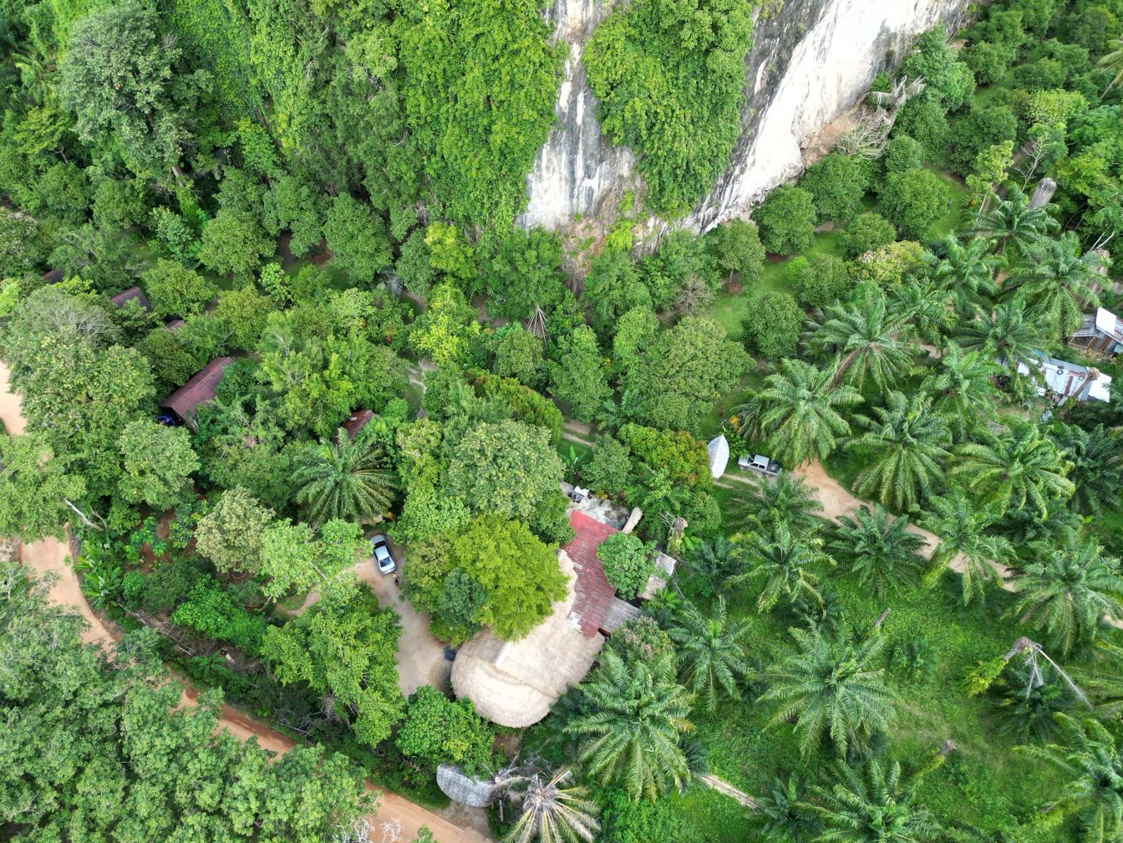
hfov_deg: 69.4
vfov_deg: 54.9
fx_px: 811
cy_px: 426
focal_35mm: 25
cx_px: 549
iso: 100
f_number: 1.7
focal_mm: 6.72
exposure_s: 1/250
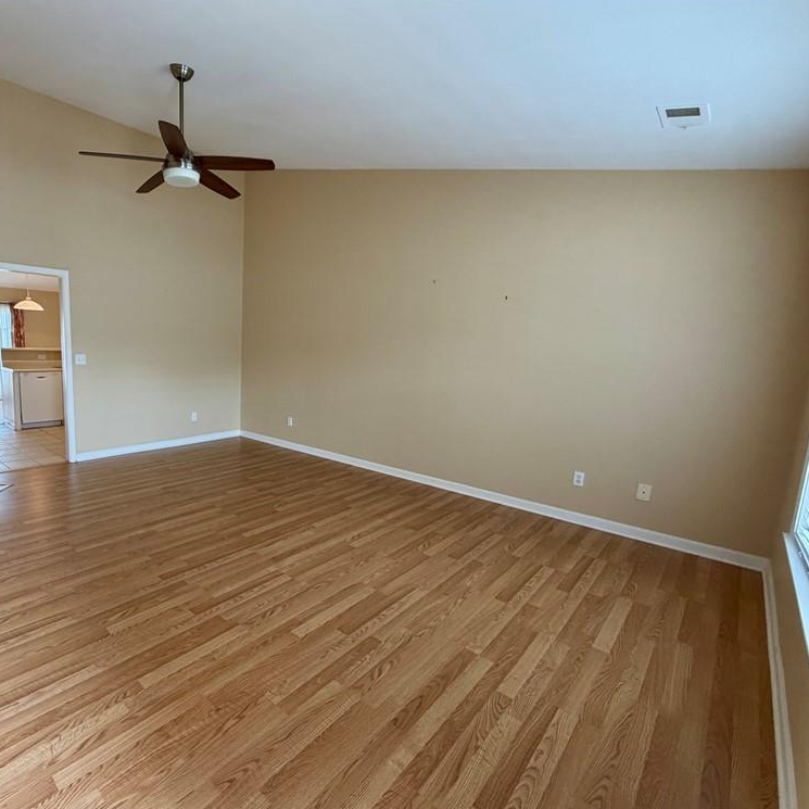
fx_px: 449
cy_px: 409
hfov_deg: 80.9
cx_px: 264
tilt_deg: -8.8
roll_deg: -1.6
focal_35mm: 17
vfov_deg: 84.0
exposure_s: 1/120
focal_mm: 2.22
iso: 320
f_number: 2.2
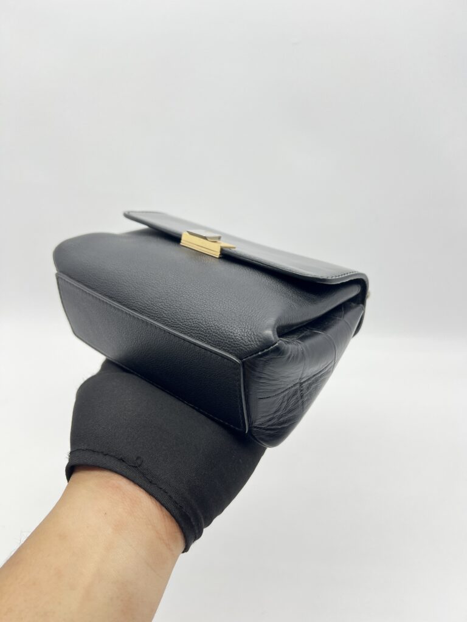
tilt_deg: -27.6
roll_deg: -0.8
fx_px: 468
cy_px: 311
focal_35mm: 26
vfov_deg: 67.3
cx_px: 234
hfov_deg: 53.1
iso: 32
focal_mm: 5.7
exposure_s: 1/100
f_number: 1.5
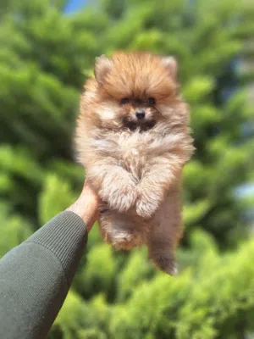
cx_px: 127
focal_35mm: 23
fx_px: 225
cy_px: 170
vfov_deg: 73.9
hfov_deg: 58.9
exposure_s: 1/1372
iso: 40
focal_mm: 5.54
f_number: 1.8
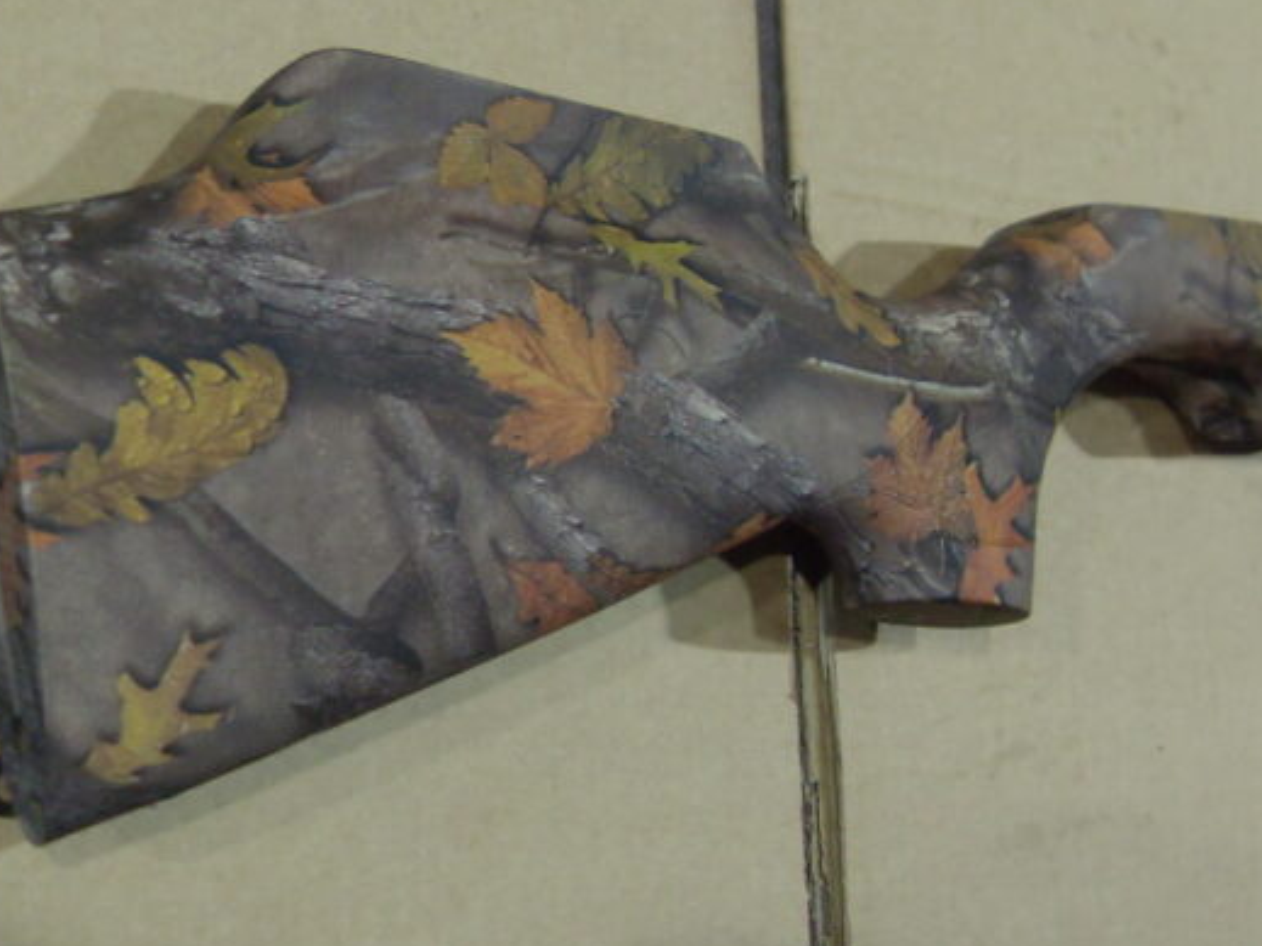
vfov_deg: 27.0
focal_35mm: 54
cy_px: 503
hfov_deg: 35.3
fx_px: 1968
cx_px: 819
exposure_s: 1/30
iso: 200
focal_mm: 6.3
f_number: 2.8
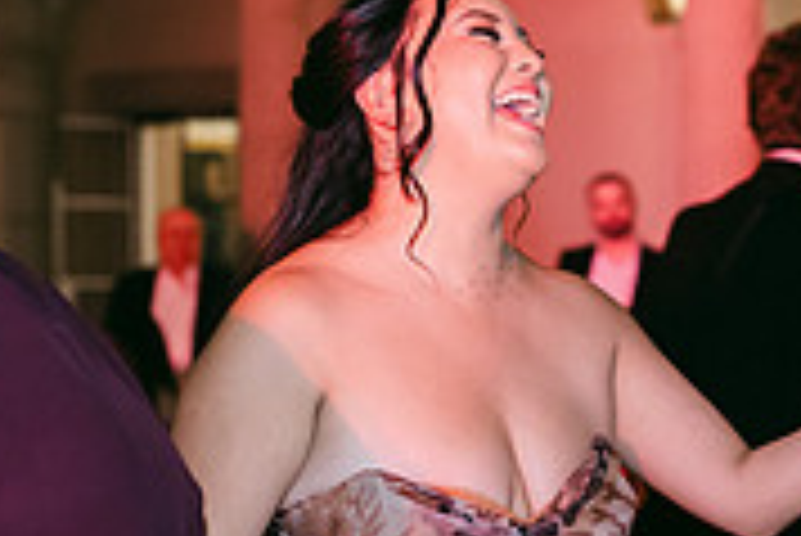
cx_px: 842
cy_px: 457
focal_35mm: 114
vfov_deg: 12.0
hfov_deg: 17.4
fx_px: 2538
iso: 1250
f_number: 2
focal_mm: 35
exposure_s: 1/125
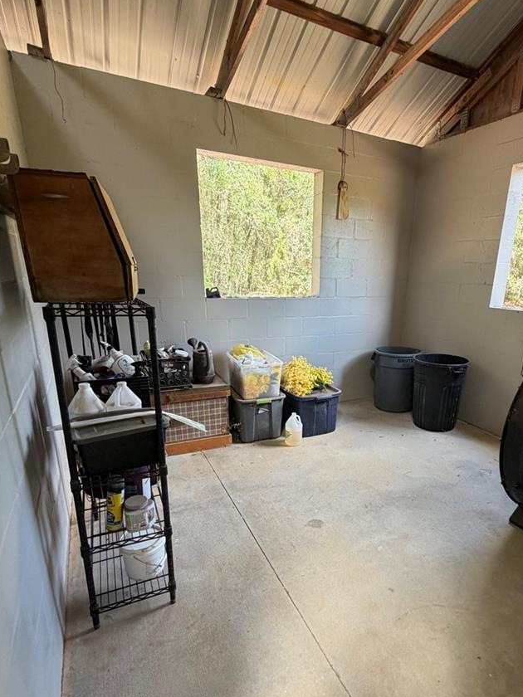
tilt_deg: -18.5
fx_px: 403
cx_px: 321
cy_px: 402
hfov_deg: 65.2
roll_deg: -2.6
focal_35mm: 20
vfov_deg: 81.2
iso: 160
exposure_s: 1/121
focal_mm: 2.22
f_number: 2.2
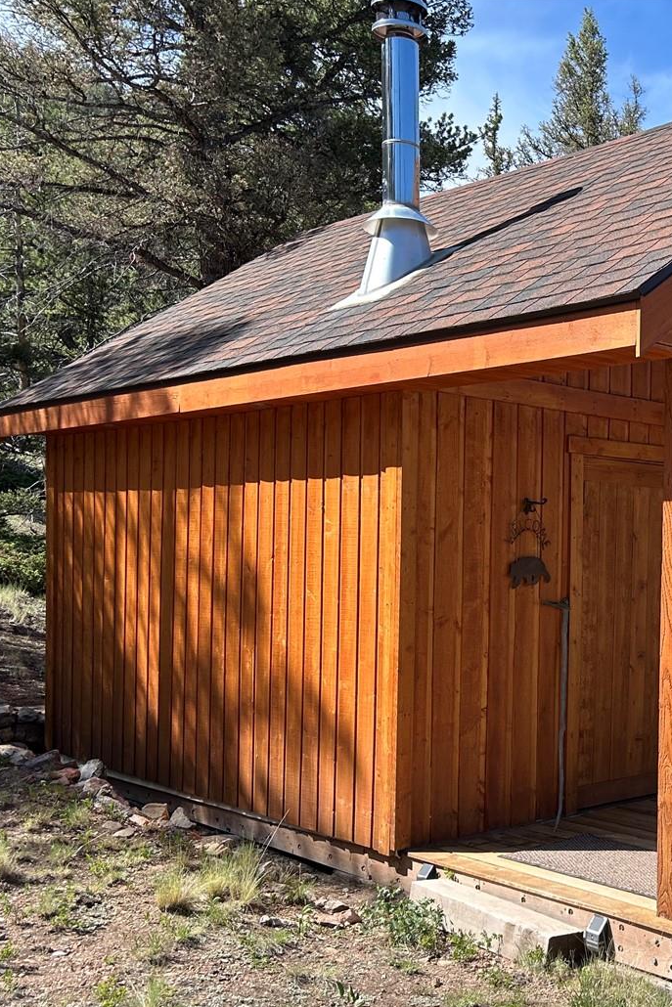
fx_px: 1176
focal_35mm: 42
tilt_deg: -0.3
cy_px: 582
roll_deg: +0.0
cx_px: 693
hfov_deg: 29.5
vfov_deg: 46.2
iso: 50
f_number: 1.5
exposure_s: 1/1575
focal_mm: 5.7
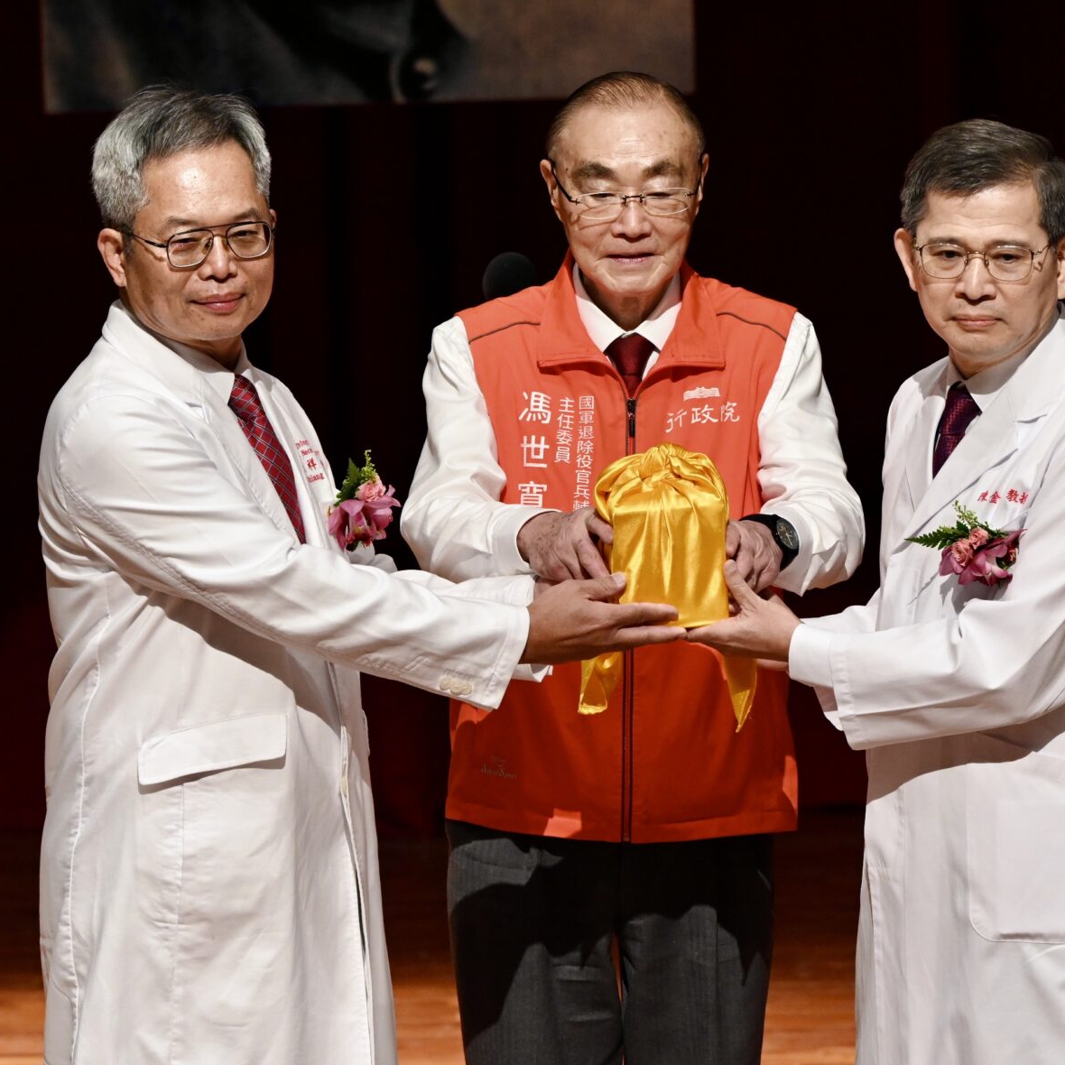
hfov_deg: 5.1
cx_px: 552
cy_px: 616
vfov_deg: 5.1
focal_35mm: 341
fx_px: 11869
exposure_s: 1/125
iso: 2000
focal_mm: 185
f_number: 5.6
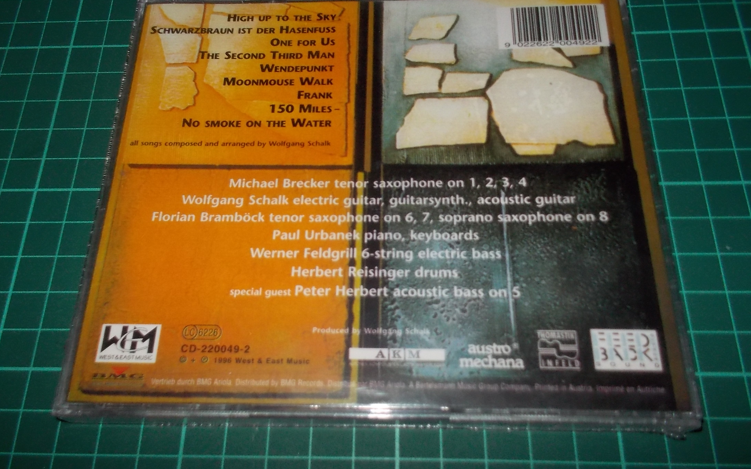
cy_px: 209
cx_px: 361
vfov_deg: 39.4
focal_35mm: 32
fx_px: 655
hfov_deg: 59.6
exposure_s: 1/30
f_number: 3.3
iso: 200
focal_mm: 4.1
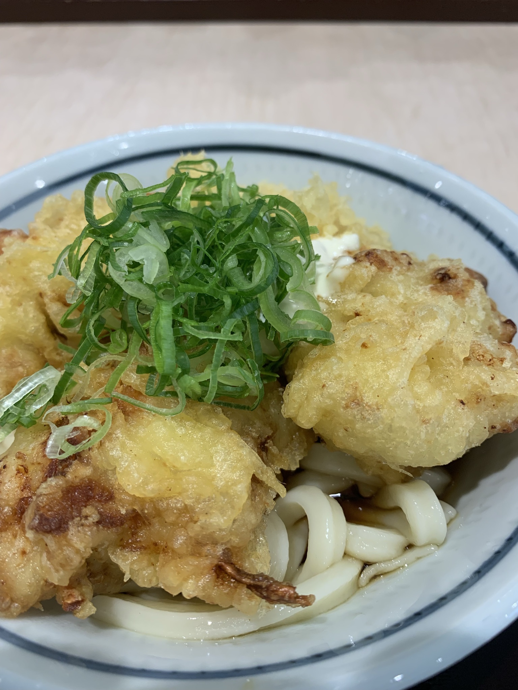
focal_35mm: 26
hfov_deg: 53.1
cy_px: 345
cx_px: 259
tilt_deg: -46.8
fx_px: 519
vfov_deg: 67.3
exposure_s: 1/120
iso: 80
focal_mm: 4.25
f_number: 1.8
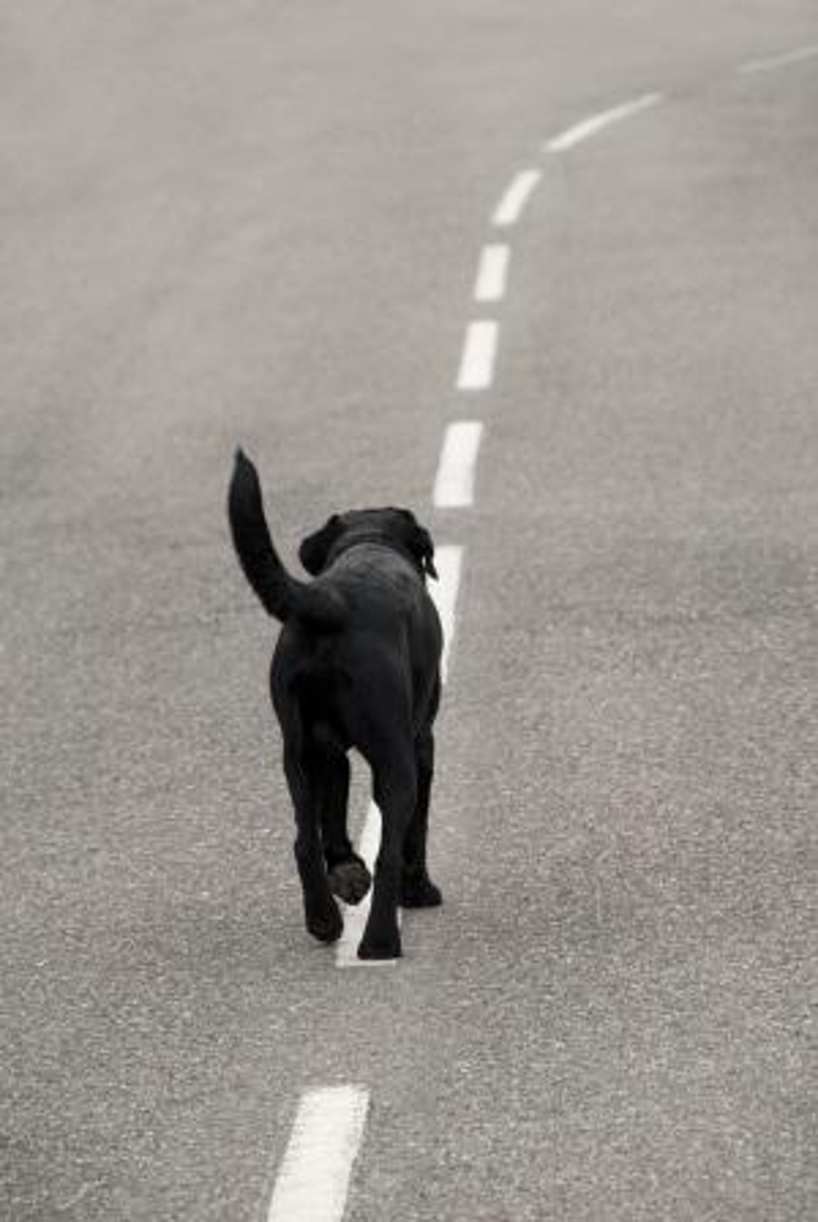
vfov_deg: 6.9
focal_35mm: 300
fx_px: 10193
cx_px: 409
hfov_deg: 4.6
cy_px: 611
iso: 200
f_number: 8
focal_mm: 200
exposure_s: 1/250
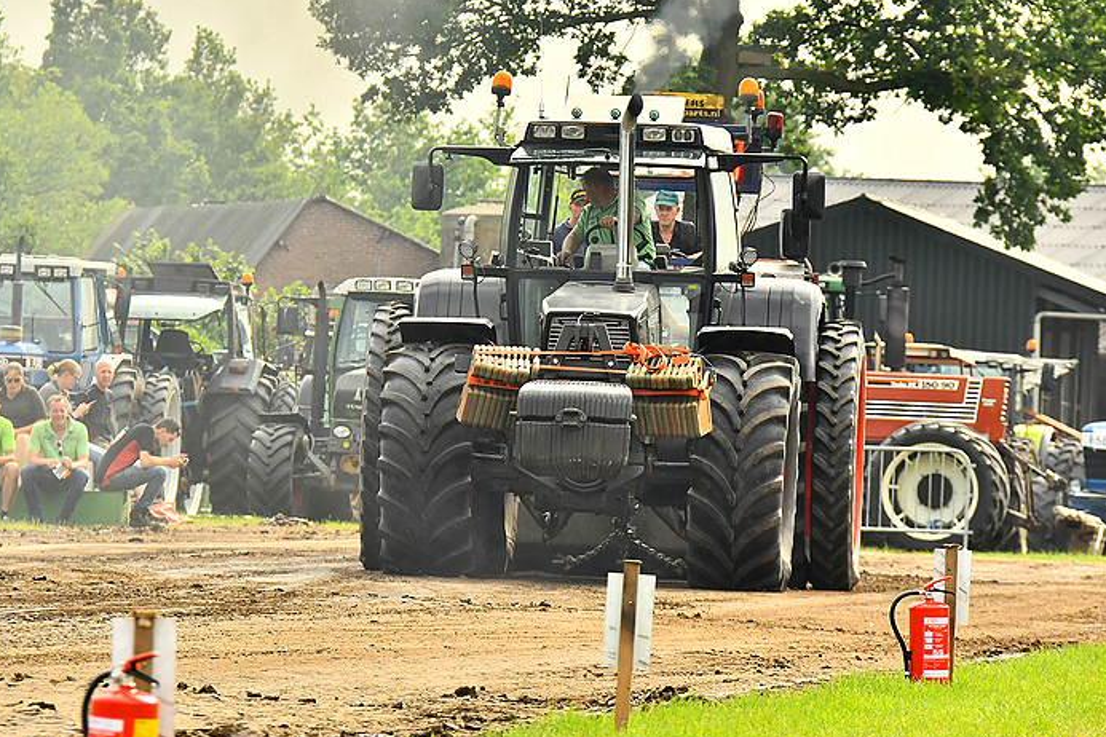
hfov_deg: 5.4
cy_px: 342
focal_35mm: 381
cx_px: 570
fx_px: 11704
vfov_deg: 3.6
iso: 500
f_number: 9
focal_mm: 220
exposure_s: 1/640
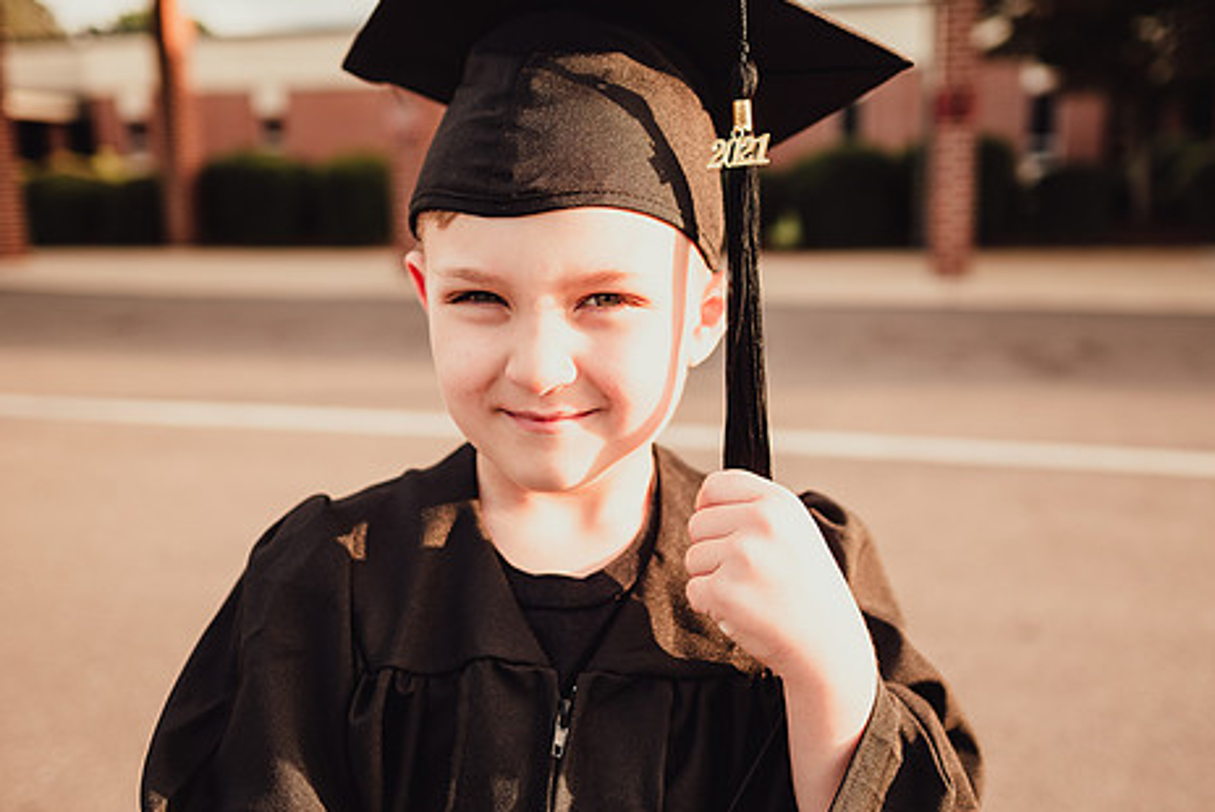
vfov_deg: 43.6
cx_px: 668
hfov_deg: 61.8
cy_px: 360
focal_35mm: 30
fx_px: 1013
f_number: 2.2
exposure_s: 1/400
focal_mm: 24
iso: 100
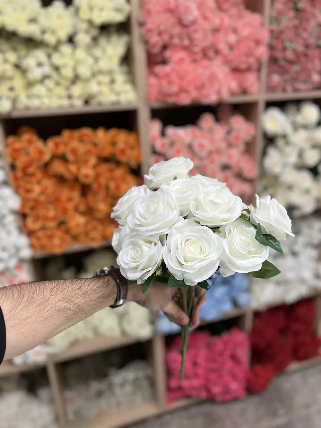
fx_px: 321
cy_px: 214
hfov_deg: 53.1
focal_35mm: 26
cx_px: 160
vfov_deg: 67.3
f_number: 1.5
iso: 32
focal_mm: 5.7
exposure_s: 1/116
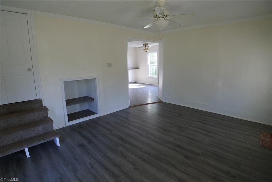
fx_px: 181
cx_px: 136
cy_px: 91
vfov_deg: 53.1
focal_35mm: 24
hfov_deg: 73.7
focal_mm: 5.1
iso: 80
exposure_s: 1/60
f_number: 2
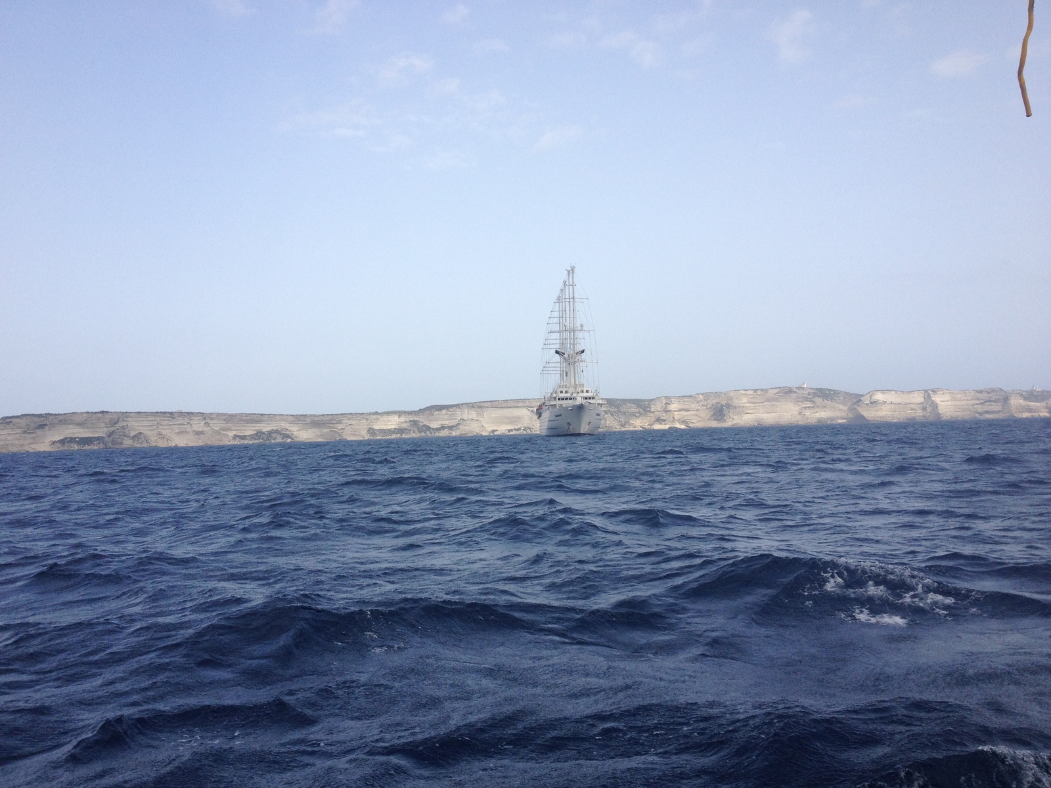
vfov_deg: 40.7
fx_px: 1063
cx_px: 526
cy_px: 394
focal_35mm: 35
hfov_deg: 52.6
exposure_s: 1/1416
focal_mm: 4.28
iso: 64
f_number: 2.4
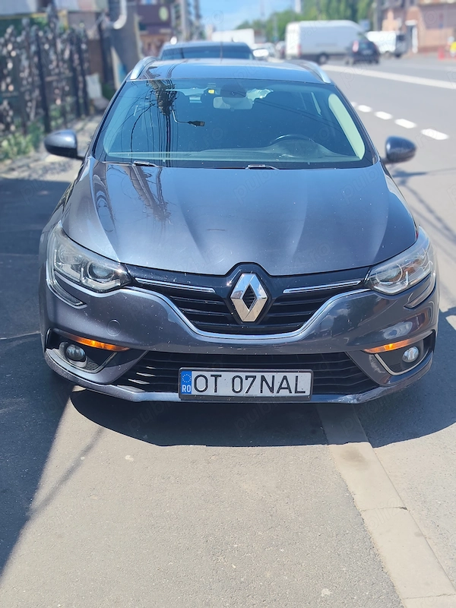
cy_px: 304
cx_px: 228
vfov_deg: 39.7
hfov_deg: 30.3
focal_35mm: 48
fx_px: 843
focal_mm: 5.24
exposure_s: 1/669
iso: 52
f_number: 1.7
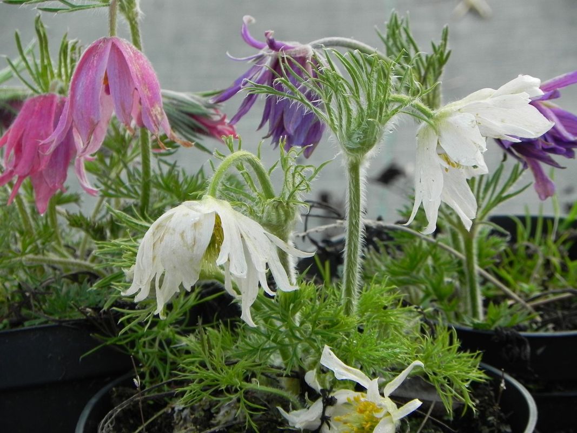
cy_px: 216
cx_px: 288
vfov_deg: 5.1
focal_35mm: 291
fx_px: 4850
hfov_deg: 6.8
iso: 160
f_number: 5
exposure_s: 1/60
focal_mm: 51.8
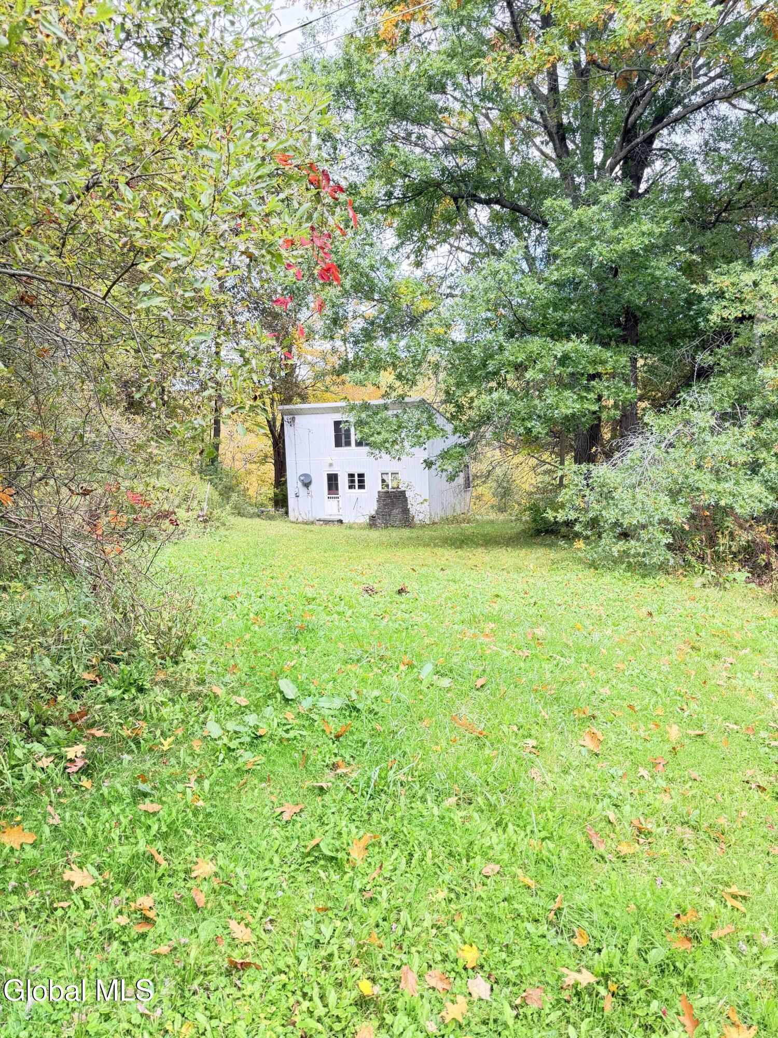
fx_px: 719
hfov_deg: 56.8
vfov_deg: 71.6
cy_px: 519
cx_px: 389
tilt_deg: -5.1
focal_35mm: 24
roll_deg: +1.6
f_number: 1.78
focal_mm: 6.76
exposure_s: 1/175
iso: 80
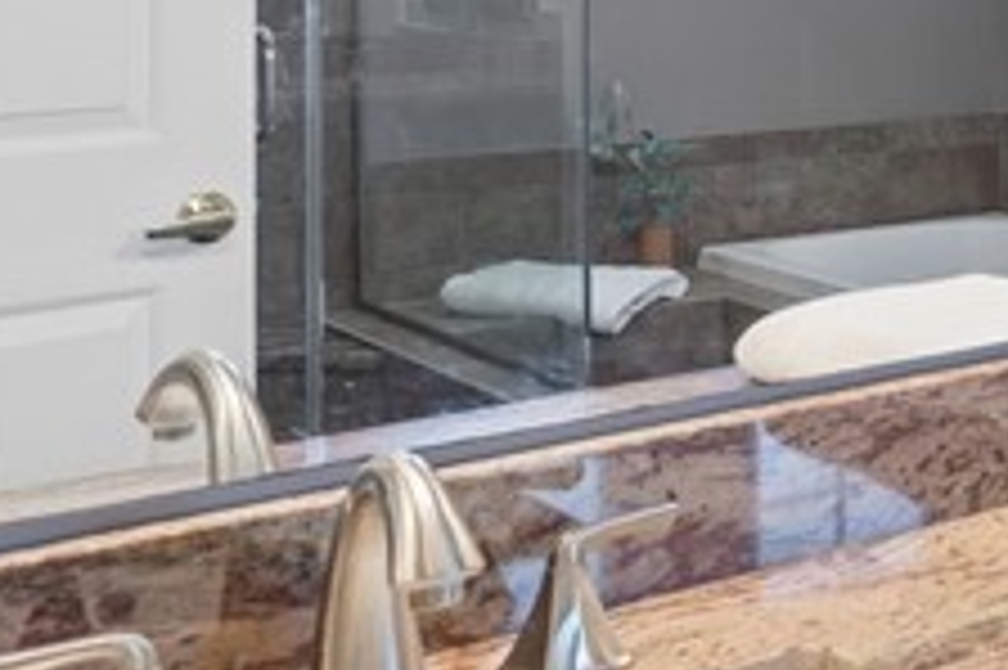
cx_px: 1552
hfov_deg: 23.2
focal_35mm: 68
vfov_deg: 19.3
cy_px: -43
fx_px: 1903
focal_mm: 14
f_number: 5.6
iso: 200
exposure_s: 1/25
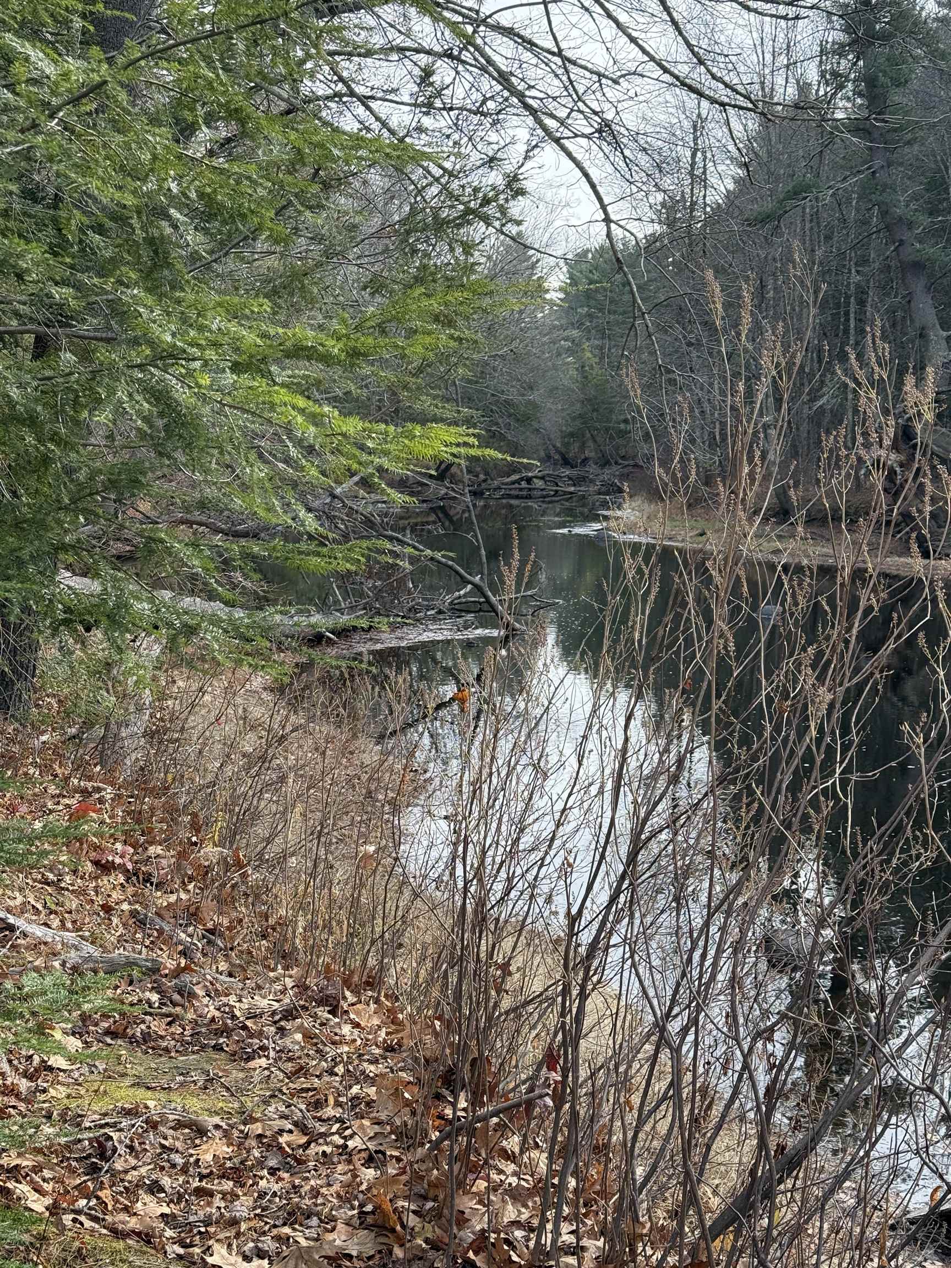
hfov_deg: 30.3
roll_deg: -0.6
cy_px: 634
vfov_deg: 39.7
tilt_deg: -5.6
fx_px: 1758
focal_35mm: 48
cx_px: 476
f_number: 1.78
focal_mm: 6.76
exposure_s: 1/726
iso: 100
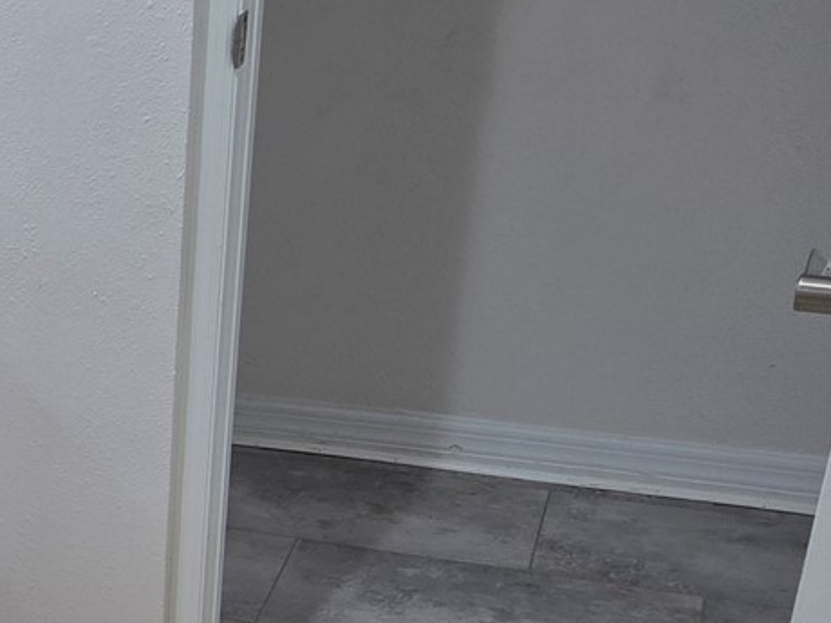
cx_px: -146
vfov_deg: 18.0
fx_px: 1920
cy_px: 627
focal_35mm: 80
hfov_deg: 22.6
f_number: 1.8
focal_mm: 5.4
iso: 100
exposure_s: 1/120
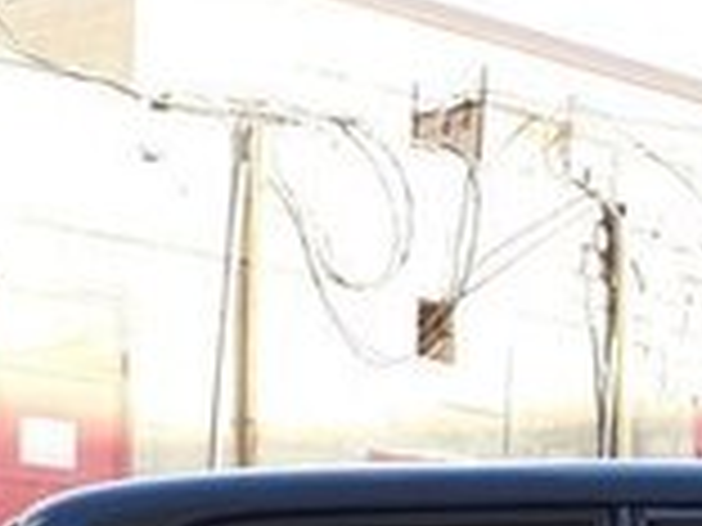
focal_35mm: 114
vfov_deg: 11.9
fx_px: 2312
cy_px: 955
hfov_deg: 16.9
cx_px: 706
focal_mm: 3.71
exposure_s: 1/166
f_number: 1.7
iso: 40
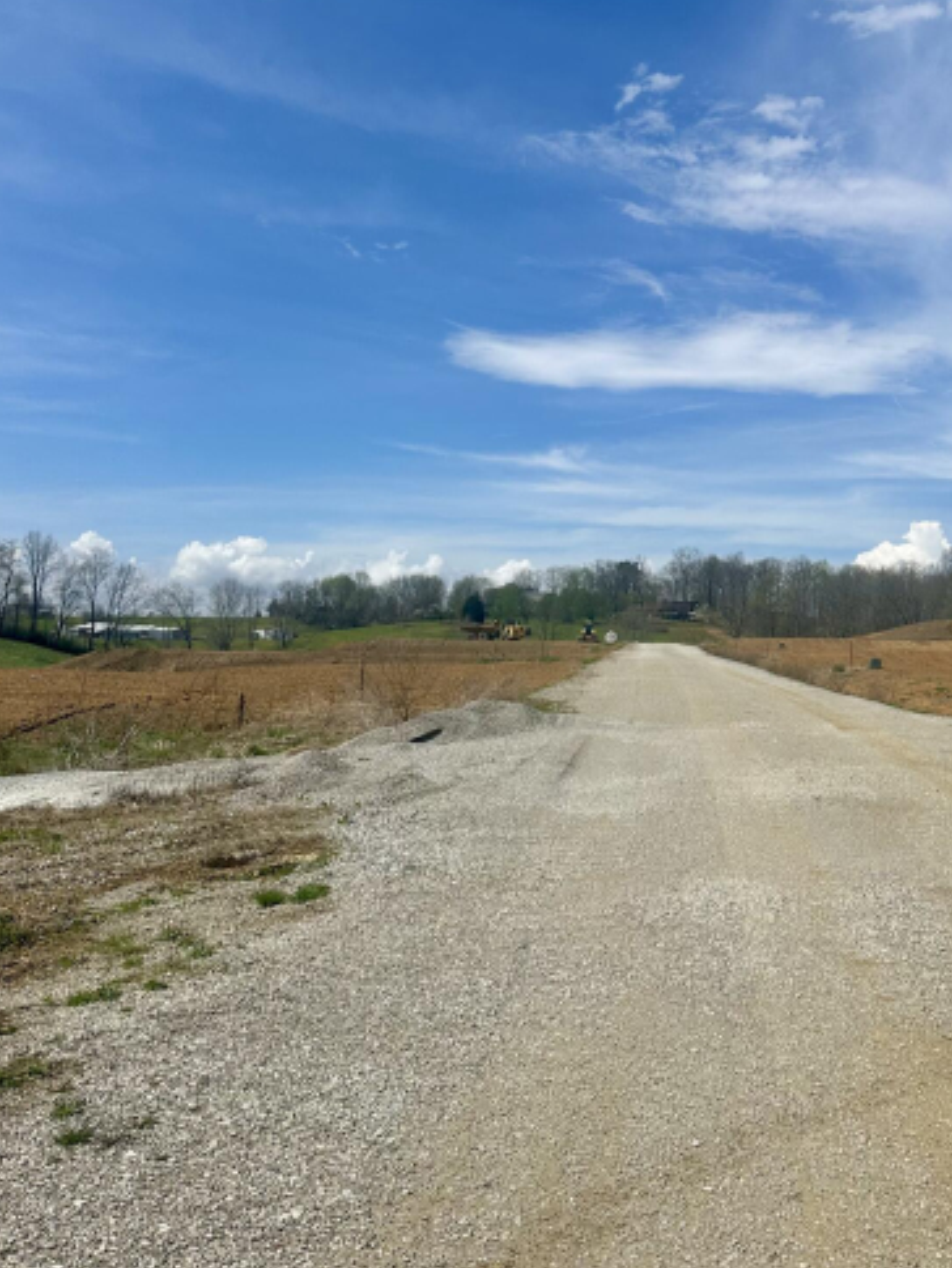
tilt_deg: +3.4
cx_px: 628
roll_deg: -1.7
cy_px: 637
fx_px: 1210
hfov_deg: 42.4
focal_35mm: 33
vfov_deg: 55.3
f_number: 1.78
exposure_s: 1/10753
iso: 80
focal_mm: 6.86
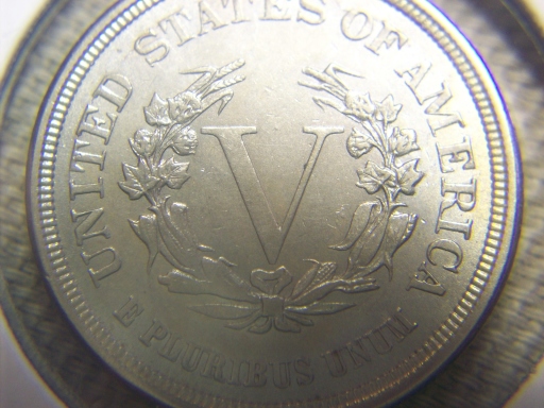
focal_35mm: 37
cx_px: 272
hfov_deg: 50.1
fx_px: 581
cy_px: 204
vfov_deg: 38.7
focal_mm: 6.2
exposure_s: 1/8
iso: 80
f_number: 2.8
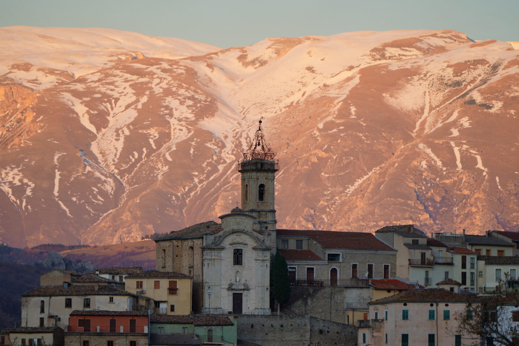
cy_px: 177
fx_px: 4599
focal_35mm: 319
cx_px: 264
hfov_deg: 6.5
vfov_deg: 4.3
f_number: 6.3
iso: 400
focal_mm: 296
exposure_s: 1/320
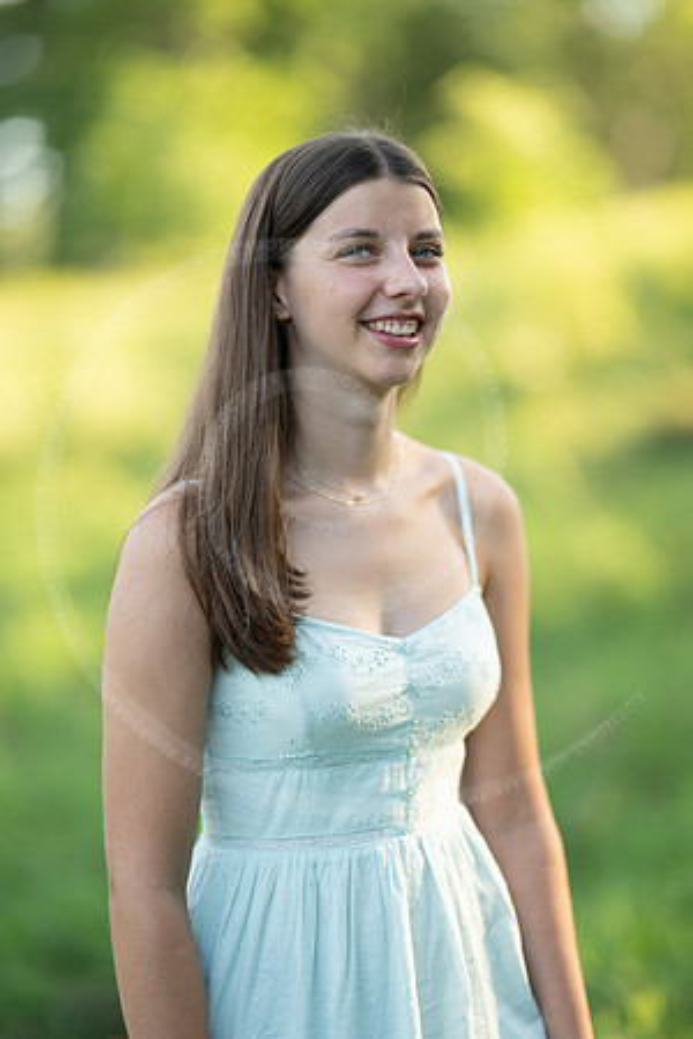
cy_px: 520
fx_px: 2454
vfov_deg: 23.9
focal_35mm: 85
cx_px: 346
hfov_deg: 16.1
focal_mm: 85
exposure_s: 1/1000
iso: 160
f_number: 1.2
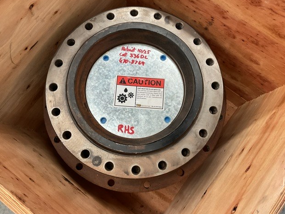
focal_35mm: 30
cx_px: 140
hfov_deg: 60.0
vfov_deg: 46.8
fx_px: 247
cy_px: 104
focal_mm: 3
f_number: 1.8
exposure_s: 1/60
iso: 80
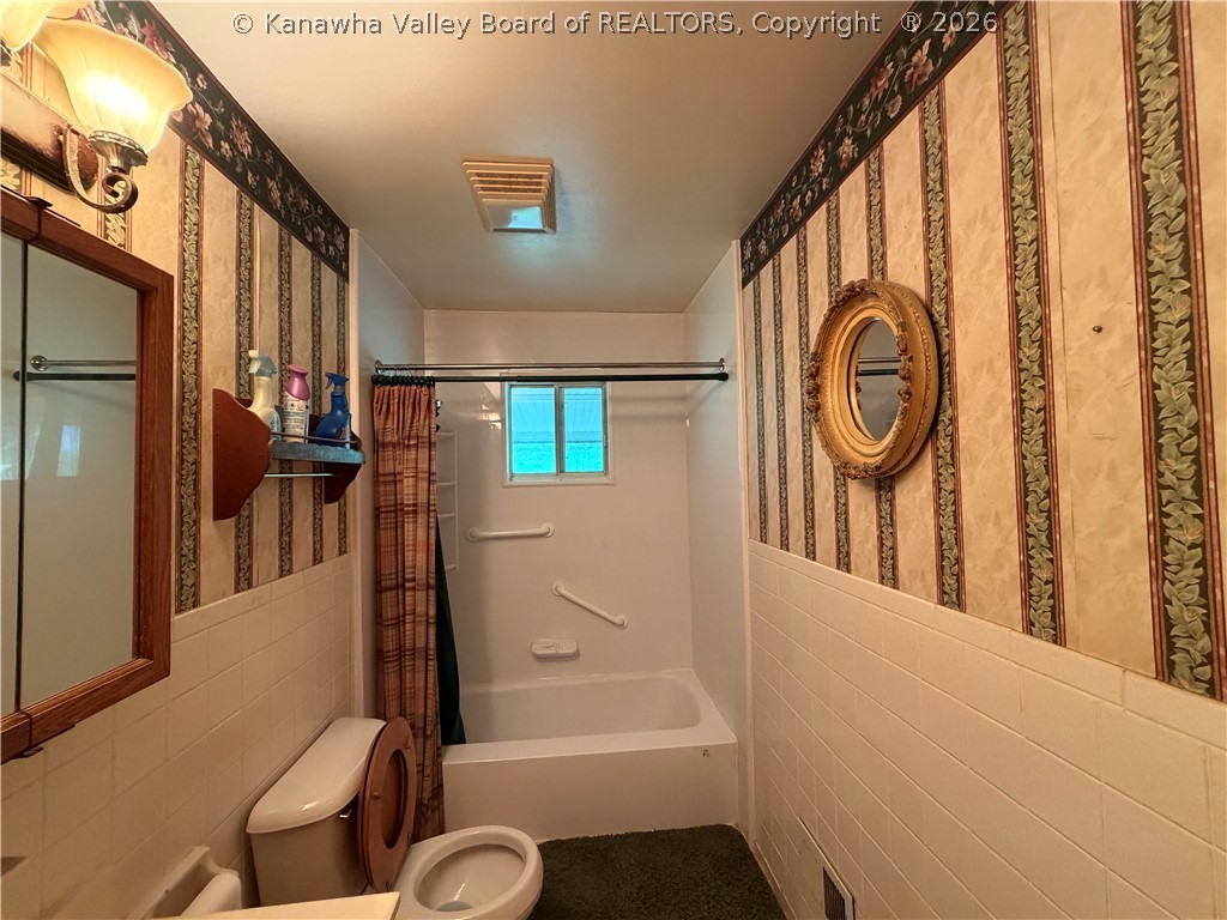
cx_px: 614
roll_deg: +1.6
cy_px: 460
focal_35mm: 14
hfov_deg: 102.1
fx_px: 496
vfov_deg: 85.7
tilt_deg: +0.4
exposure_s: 1/60
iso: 500
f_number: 2.2
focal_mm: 2.22
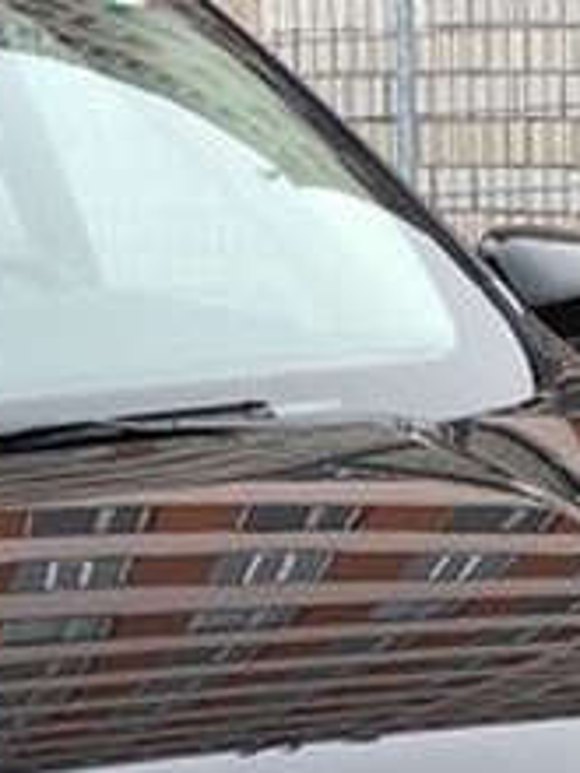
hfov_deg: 7.2
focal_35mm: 204
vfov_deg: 9.1
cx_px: -81
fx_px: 4557
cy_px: 1574
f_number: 1.8
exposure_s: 1/120
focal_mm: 4
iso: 25
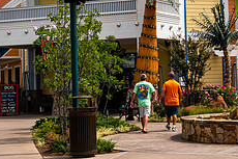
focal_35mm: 109
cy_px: 19
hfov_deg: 18.7
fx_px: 720
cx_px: 172
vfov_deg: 12.5
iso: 100
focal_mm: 40
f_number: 7.1
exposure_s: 1/500
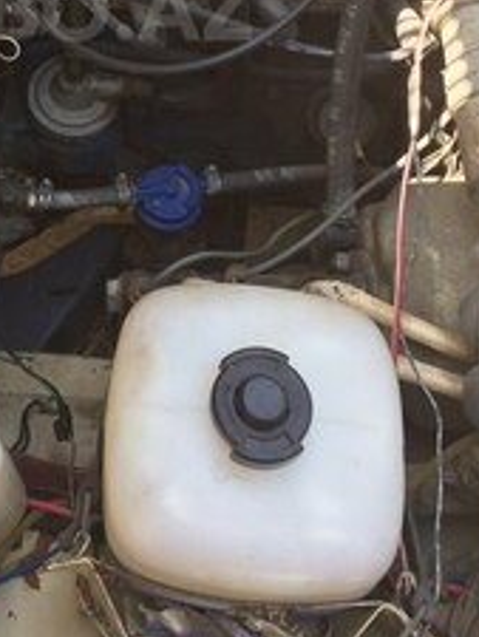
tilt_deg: -59.7
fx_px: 1180
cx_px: 34
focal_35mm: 64
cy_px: 8
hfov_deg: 22.3
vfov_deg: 28.5
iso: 32
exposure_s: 1/228
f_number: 2.2
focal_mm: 4.15
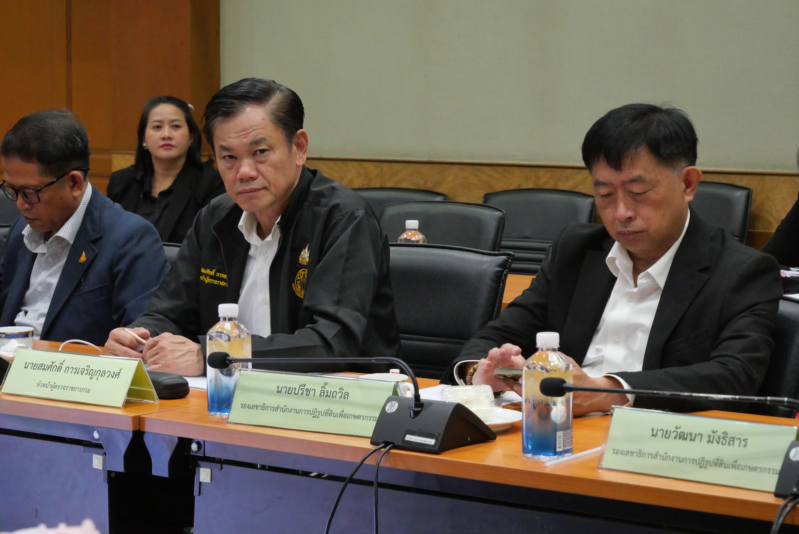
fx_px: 2154
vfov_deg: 14.1
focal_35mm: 97
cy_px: 267
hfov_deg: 21.0
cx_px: 400
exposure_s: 1/100
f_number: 5.6
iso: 3200
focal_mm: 47
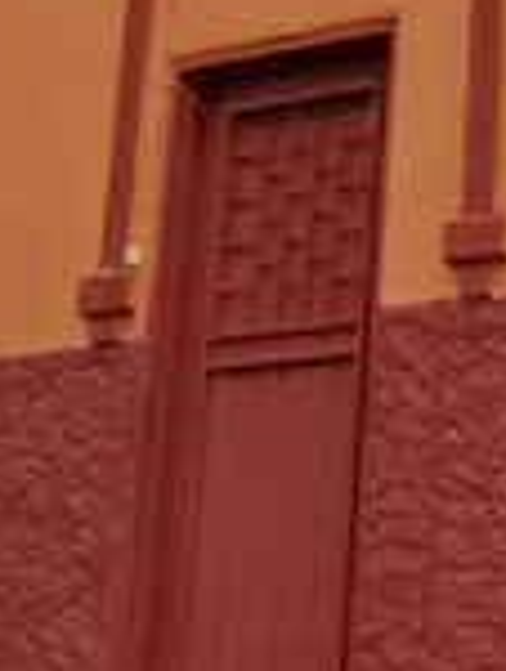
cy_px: 13
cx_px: 958
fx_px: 2118
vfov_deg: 17.6
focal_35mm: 109
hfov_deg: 12.3
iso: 40
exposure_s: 1/1227
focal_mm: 1.64
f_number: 2.2
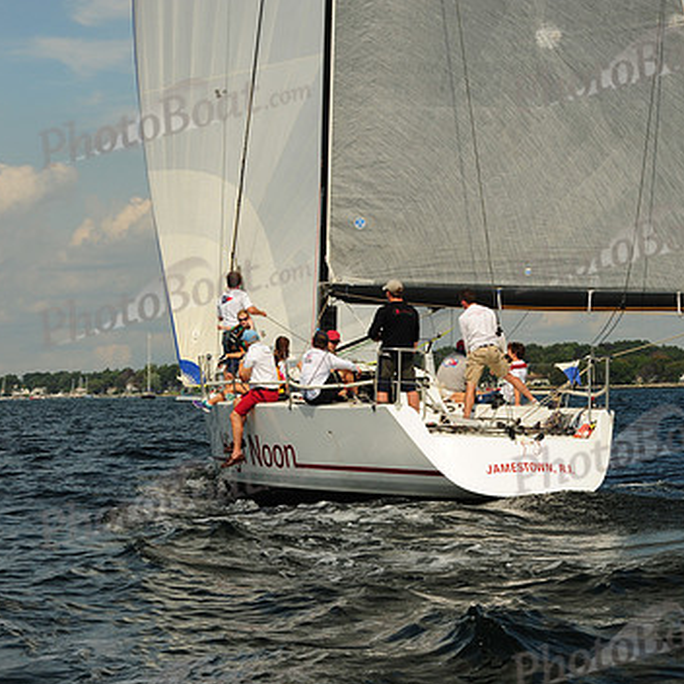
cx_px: 412
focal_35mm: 105
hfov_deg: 16.6
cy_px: 371
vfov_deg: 16.6
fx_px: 2347
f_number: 10
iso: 320
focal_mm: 75
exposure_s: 1/1250
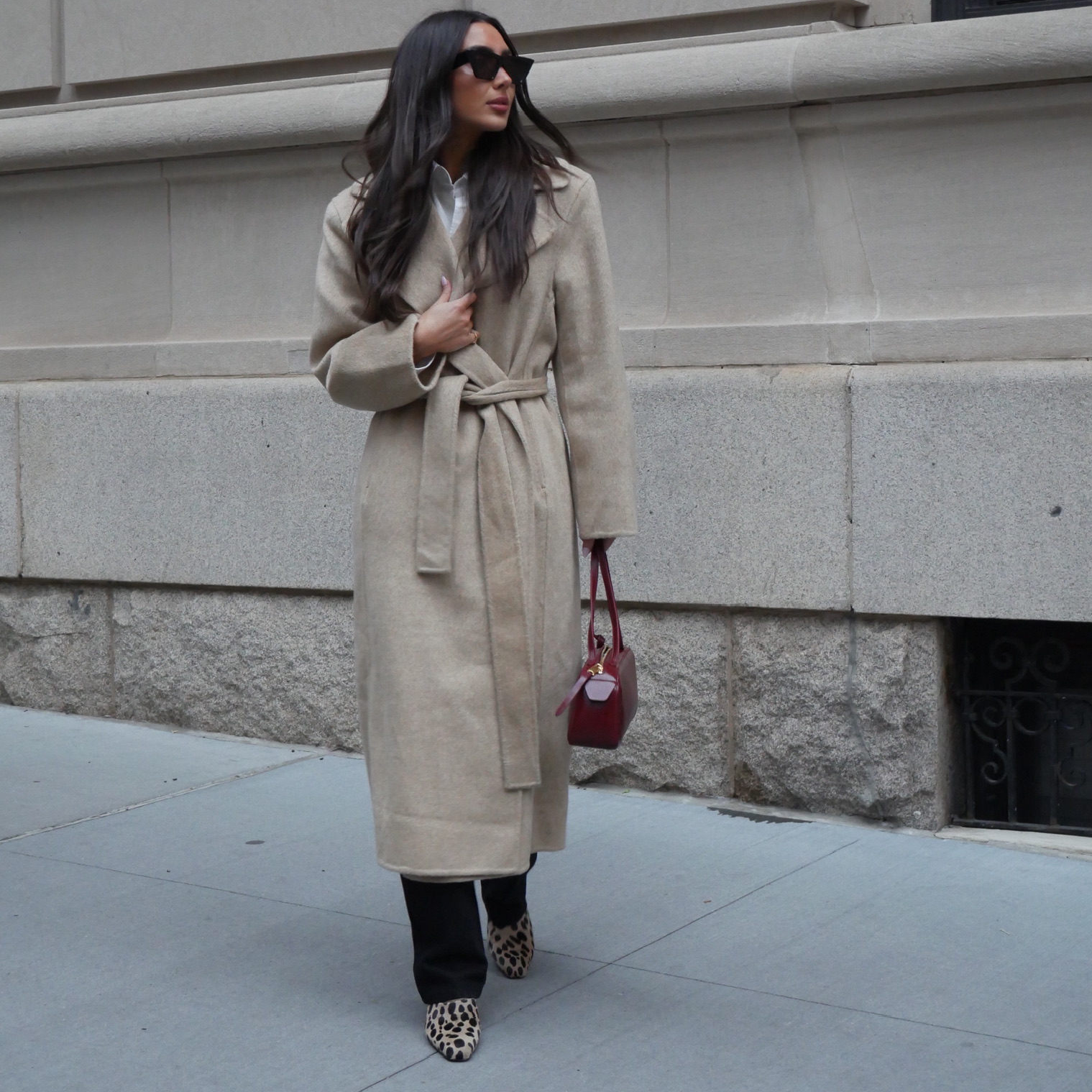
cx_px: 541
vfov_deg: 27.7
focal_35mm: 62
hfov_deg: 27.7
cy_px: 482
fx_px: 2213
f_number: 5.3
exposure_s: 1/60
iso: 1600
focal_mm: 26
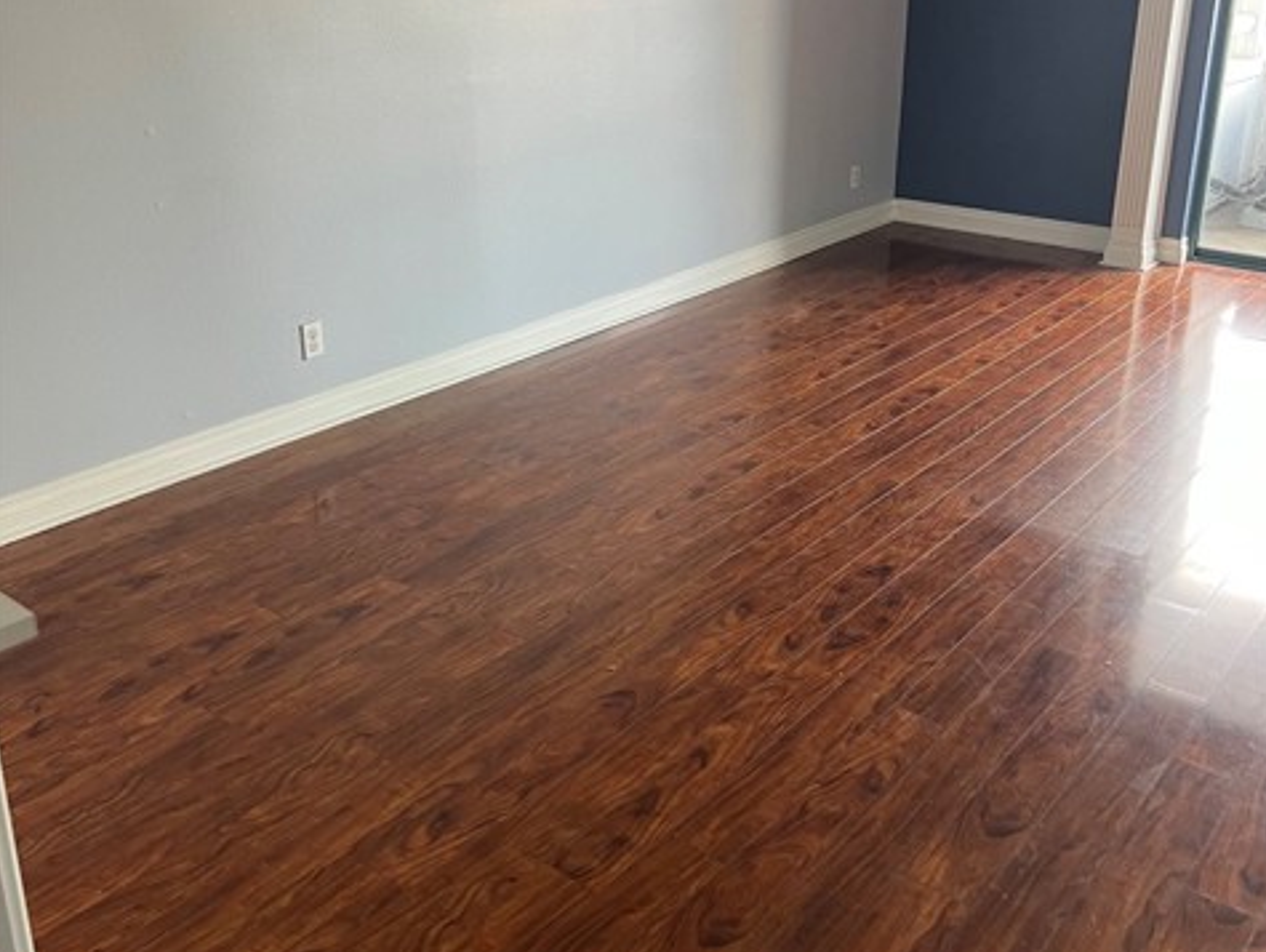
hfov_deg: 52.6
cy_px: 352
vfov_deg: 40.4
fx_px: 1281
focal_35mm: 35
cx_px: 634
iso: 160
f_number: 1.5
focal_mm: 5.7
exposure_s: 1/60
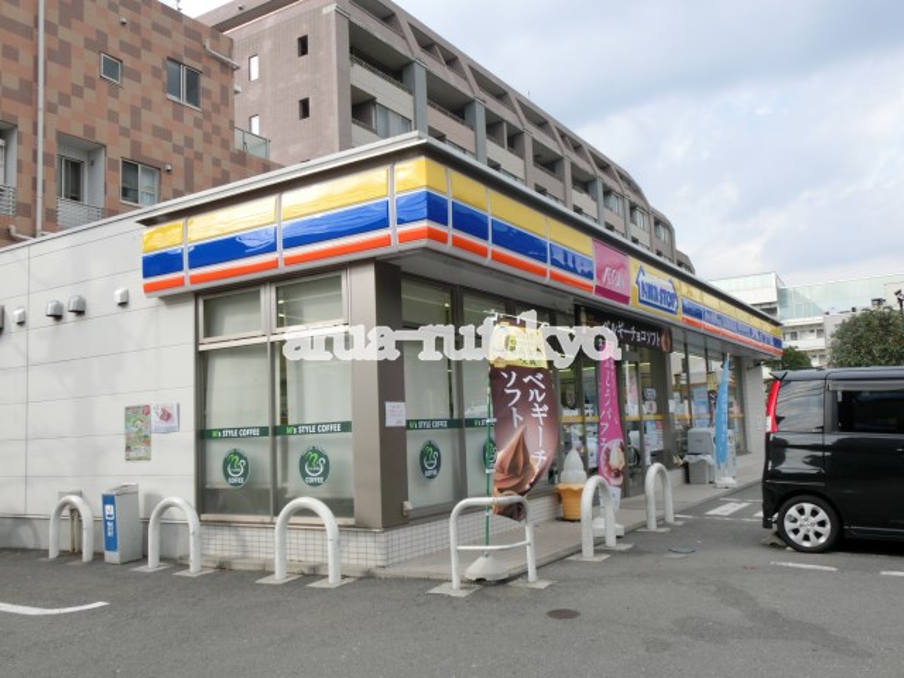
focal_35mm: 30
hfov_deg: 60.0
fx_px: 783
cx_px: 452
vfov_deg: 46.8
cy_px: 339
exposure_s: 1/320
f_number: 3.5
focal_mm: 5.36
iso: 80
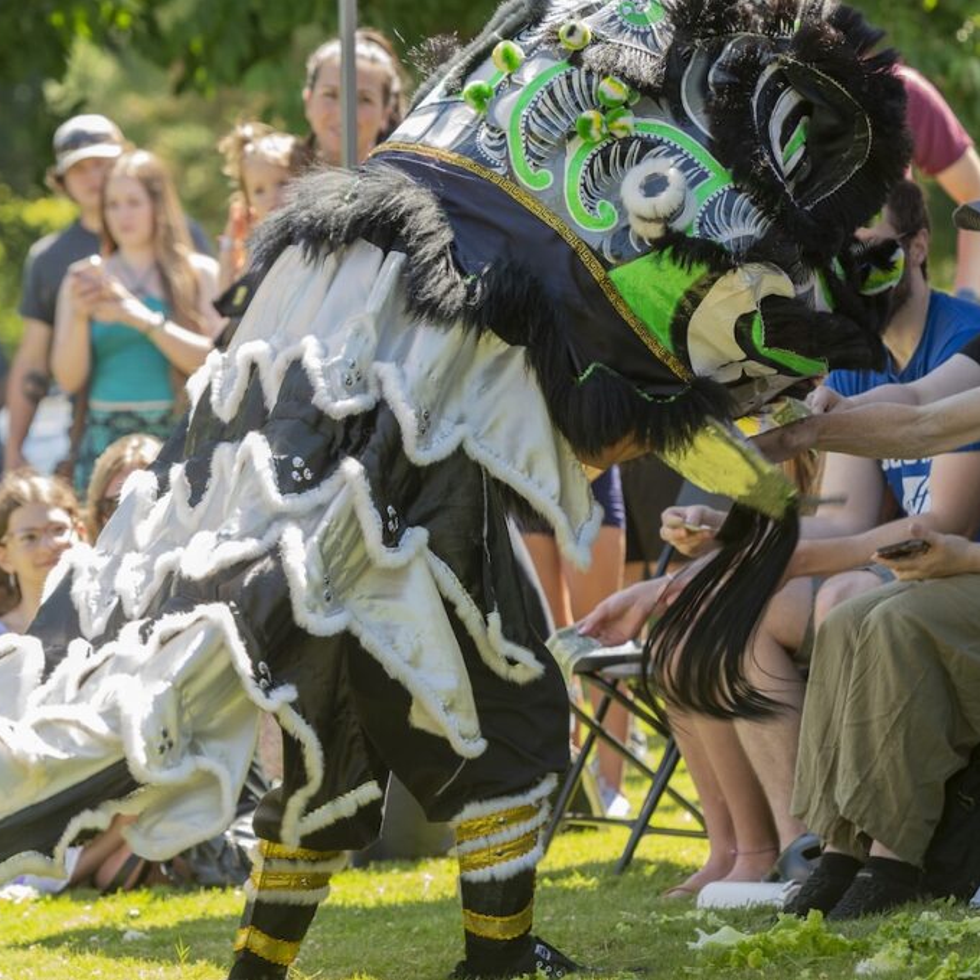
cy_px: 491
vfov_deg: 6.8
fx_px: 8296
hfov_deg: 6.8
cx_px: 692
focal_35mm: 259
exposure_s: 1/200
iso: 320
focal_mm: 135
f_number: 5
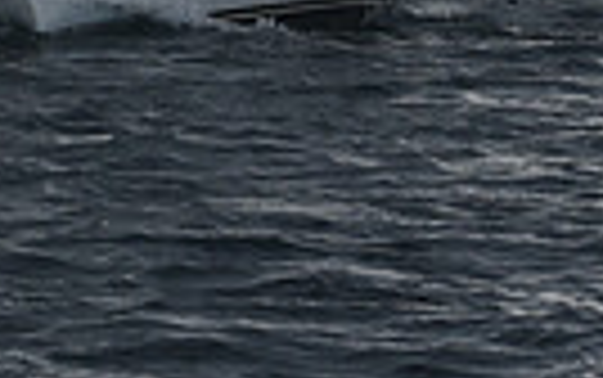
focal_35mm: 345
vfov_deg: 3.7
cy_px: -904
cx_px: -209
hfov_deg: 6.0
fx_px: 5674
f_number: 13
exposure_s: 1/800
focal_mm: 78
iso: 250
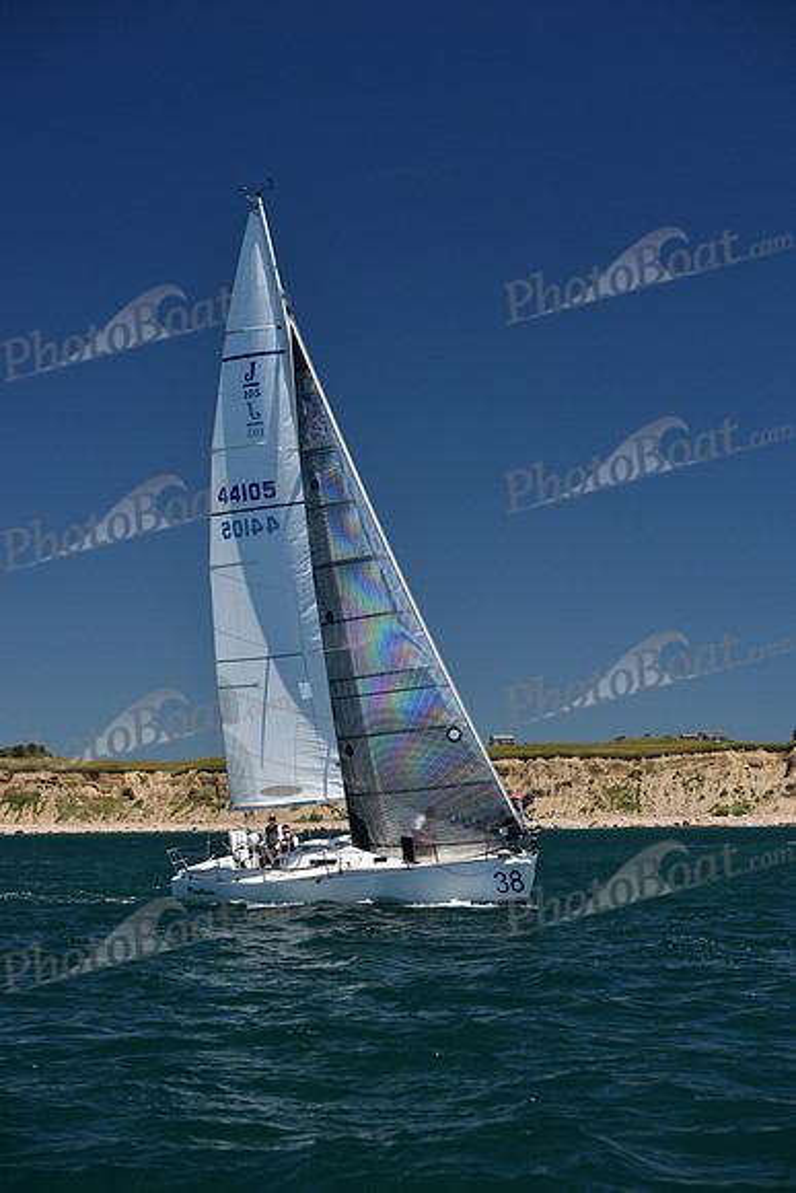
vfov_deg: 28.8
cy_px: 596
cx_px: 398
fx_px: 2320
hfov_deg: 19.5
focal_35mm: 70
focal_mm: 70
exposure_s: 1/800
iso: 250
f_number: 5.6
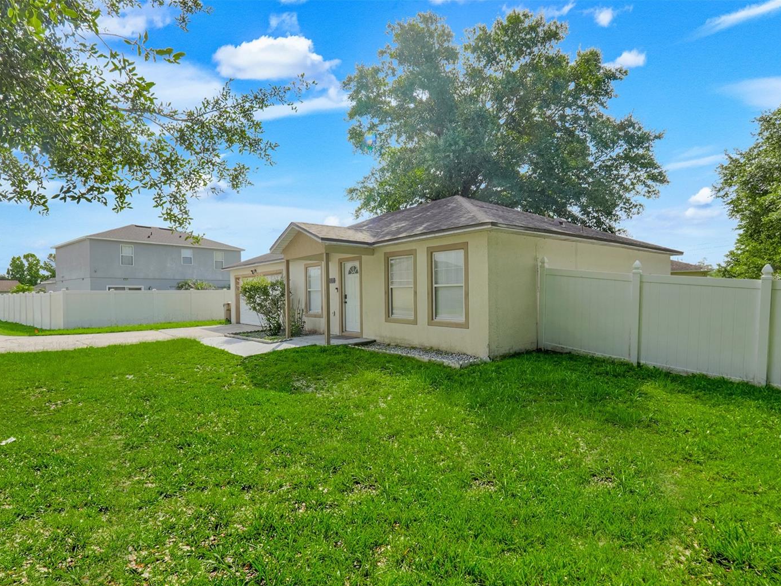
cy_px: 302
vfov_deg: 68.7
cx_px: 379
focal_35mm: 19
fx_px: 429
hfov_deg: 84.6
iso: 250
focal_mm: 11.5
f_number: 9
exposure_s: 1/25
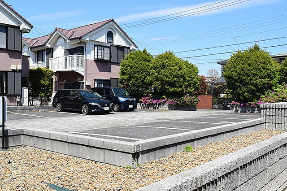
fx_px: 275
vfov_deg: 38.3
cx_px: 144
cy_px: 96
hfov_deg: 55.1
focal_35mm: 34
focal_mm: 23
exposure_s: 1/400
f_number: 10
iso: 200
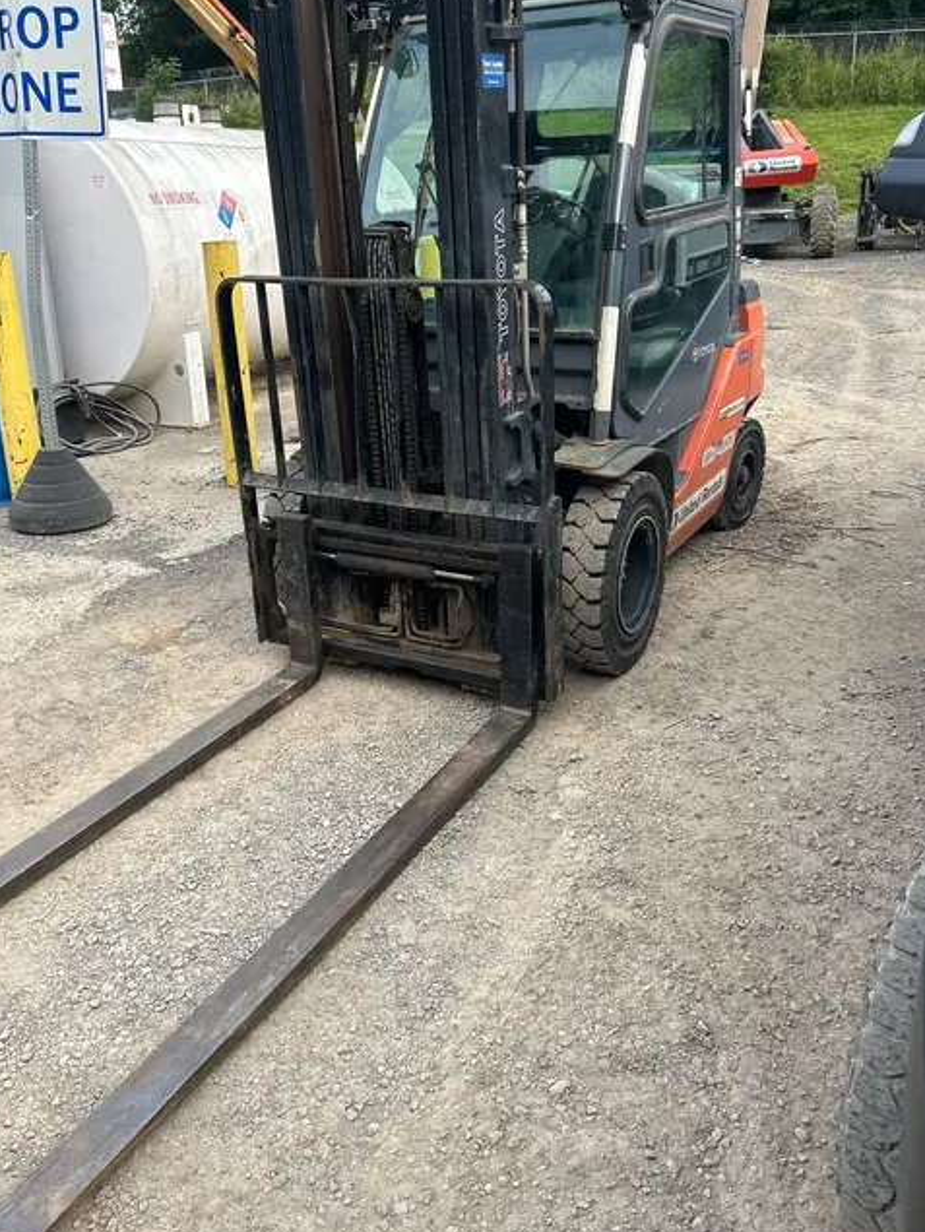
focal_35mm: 30
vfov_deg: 59.8
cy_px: 542
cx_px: 452
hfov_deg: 46.8
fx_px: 1068
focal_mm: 5.7
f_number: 1.5
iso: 50
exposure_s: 1/518
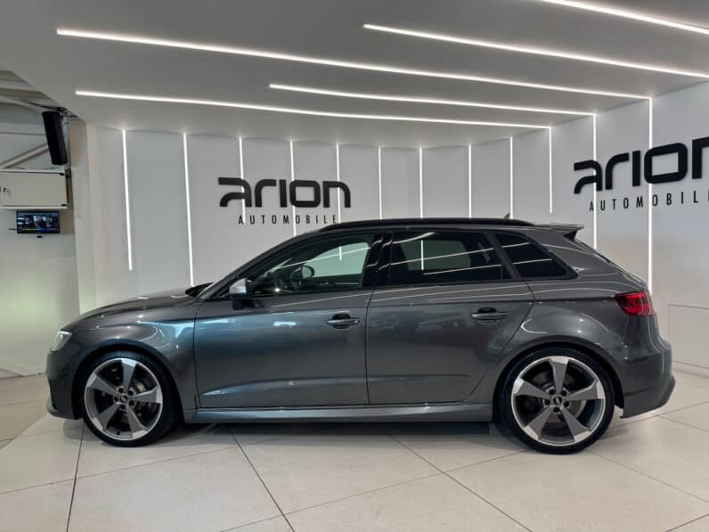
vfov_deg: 56.8
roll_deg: +1.9
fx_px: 492
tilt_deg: -2.5
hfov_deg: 71.6
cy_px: 266
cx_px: 354
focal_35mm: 24
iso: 100
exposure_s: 1/100
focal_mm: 6.76
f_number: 1.78
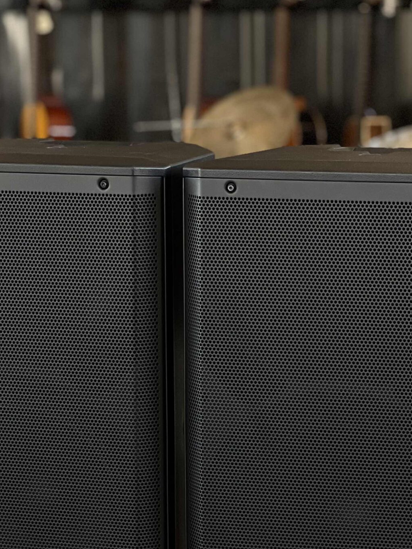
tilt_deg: -13.0
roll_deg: +1.2
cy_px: 488
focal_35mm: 145
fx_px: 2300
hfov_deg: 10.2
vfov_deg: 13.5
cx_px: 197
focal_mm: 9
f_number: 2.8
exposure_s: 1/40
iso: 400
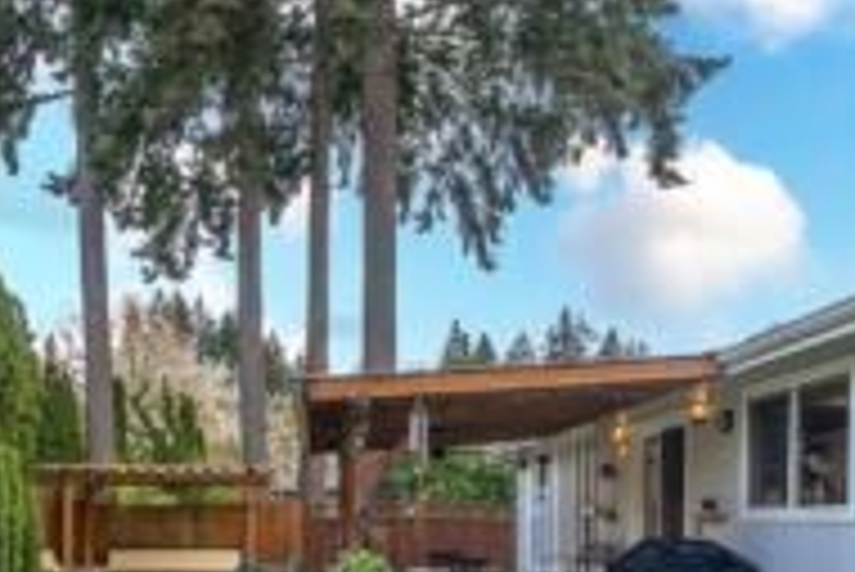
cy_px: 525
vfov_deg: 31.7
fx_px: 951
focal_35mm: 40
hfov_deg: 47.8
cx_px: 306
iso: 80
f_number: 7.1
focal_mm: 19
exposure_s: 1/30
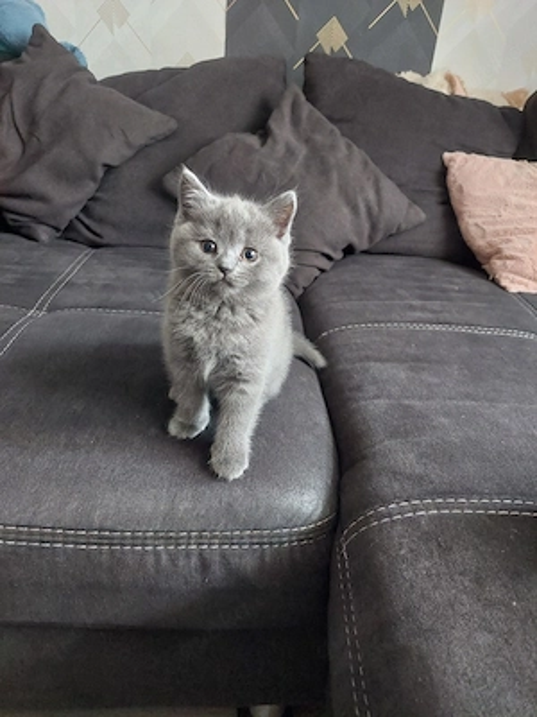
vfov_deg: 69.4
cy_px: 358
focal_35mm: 25
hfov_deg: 54.9
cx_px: 268
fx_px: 517
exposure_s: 1/24
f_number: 1.8
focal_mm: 5.23
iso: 500
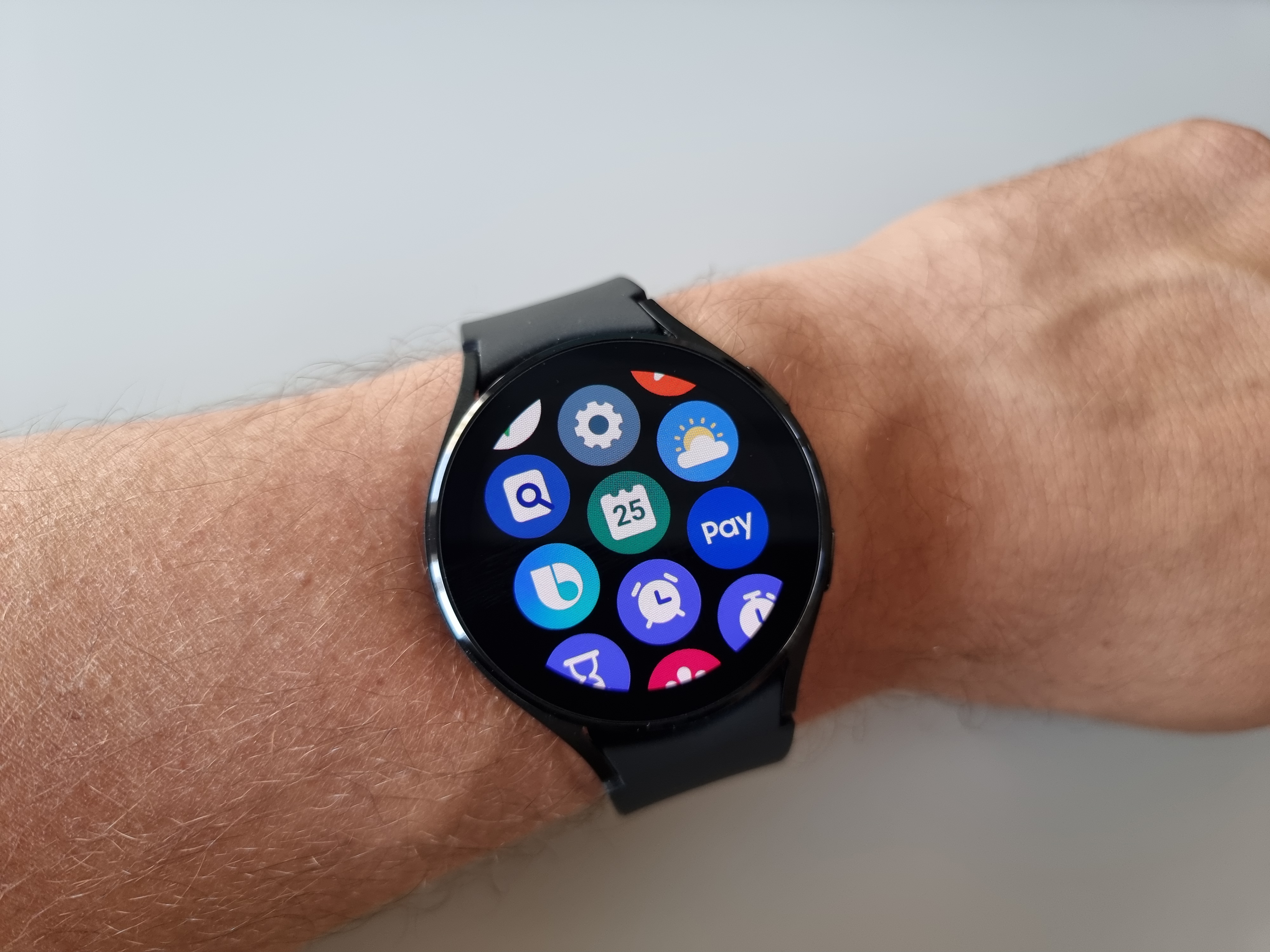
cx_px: 635
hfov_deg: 71.6
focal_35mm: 24
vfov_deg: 56.8
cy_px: 476
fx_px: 881
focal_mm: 6.7
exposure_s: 1/120
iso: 160
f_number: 1.8
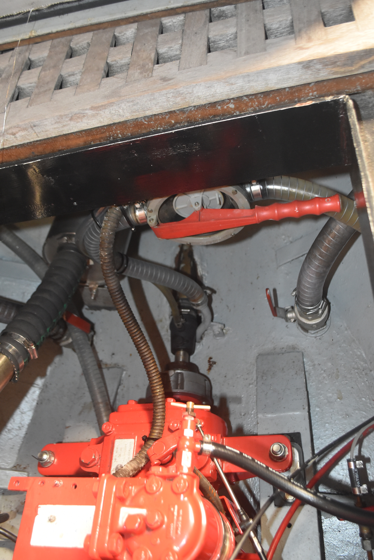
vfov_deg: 61.9
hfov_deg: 43.7
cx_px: 187
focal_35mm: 30
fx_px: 467
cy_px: 280
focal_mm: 20
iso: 1800
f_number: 3.8
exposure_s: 1/60
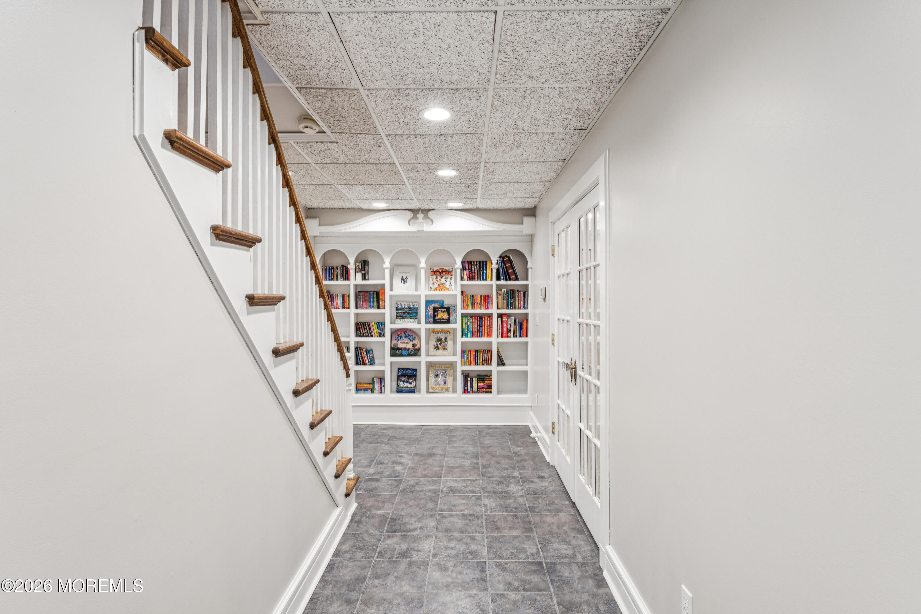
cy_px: 307
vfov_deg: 64.0
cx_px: 460
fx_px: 491
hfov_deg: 86.3
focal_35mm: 19
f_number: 13
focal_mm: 19.2
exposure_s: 1/2.5
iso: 400
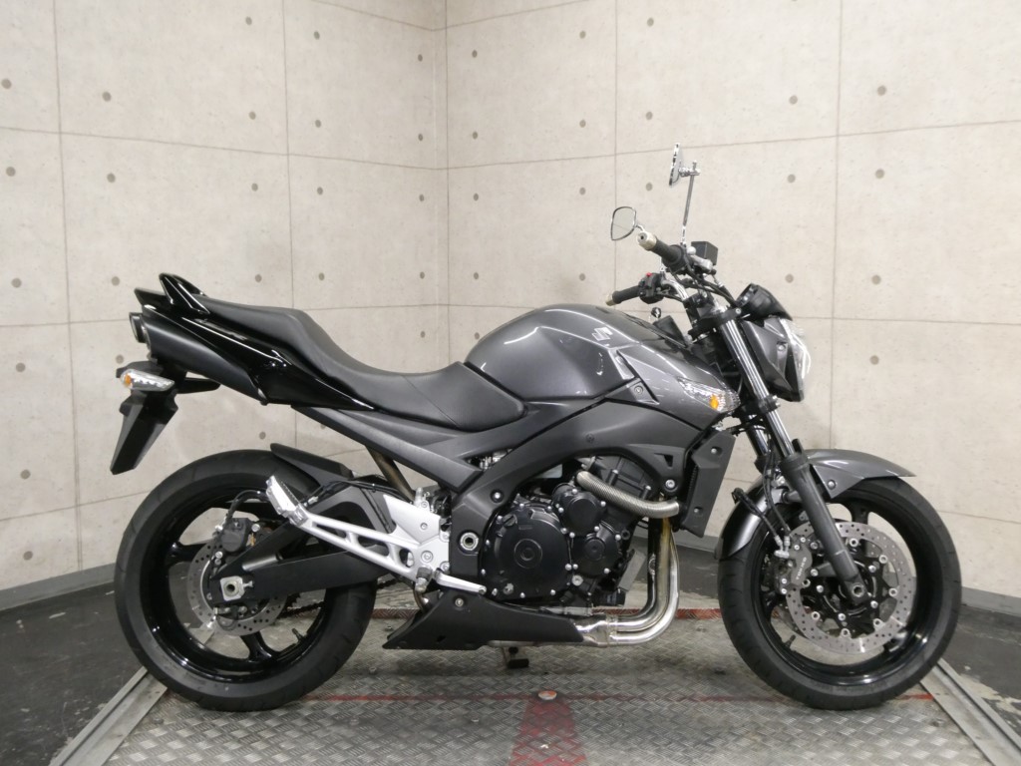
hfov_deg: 52.6
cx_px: 510
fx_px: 1032
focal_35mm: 35
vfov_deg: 40.7
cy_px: 383
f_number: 3.7
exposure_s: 1/80
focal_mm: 6.3
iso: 640
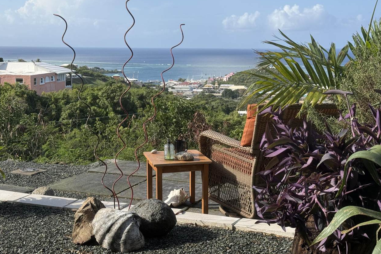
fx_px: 540
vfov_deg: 26.5
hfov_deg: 38.9
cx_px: 188
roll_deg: -0.3
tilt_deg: -7.4
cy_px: 113
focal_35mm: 51
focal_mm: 6.76
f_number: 1.78
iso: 64
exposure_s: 1/4098
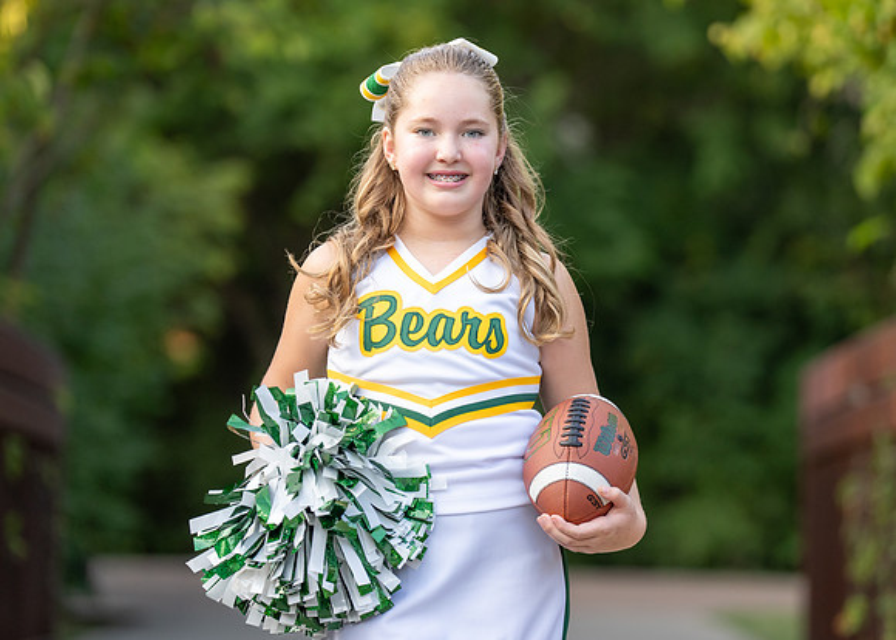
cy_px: 289
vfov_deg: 7.0
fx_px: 5220
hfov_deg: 9.8
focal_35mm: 205
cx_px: 467
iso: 640
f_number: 2.8
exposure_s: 1/1000
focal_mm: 150
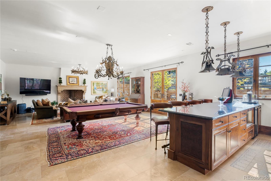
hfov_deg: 96.7
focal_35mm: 16
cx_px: 136
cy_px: 90
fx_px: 120
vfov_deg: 73.8
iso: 320
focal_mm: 16
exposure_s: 1/3
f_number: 7.1
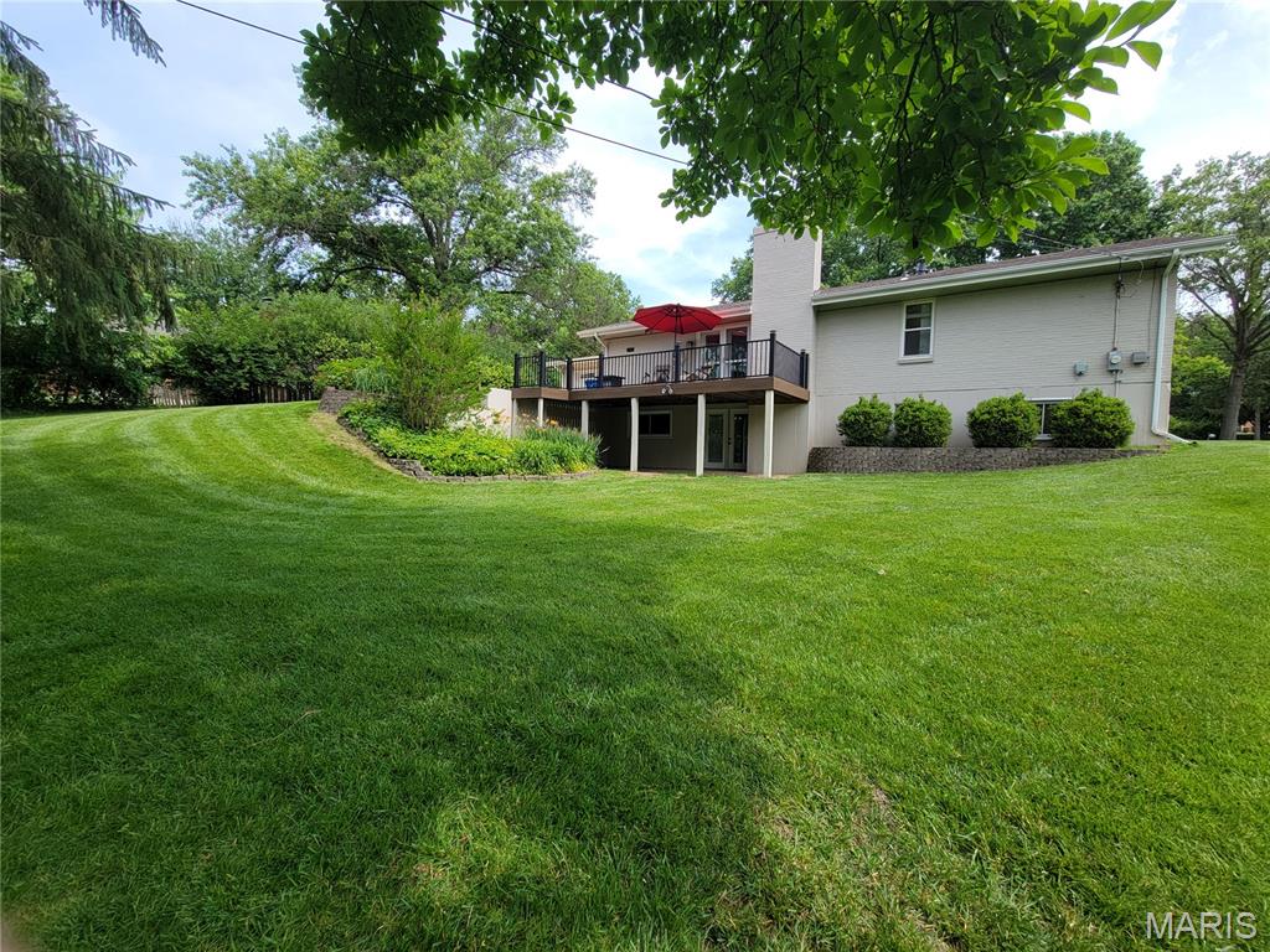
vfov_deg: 89.9
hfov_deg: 106.2
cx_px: 635
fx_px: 477
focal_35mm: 13
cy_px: 476
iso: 50
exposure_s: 1/692
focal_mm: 2.2
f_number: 2.2
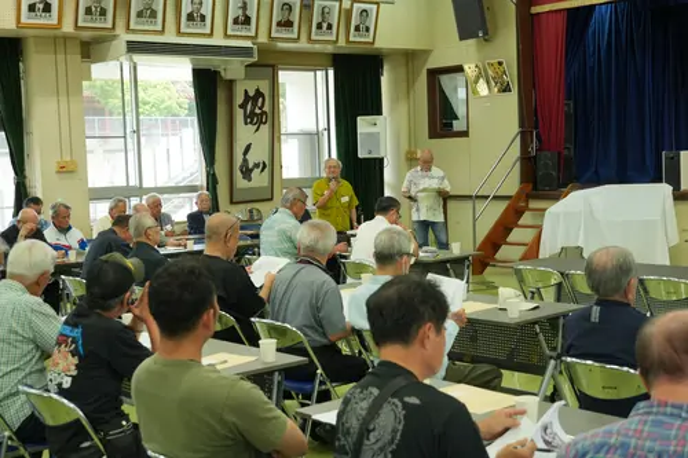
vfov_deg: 25.0
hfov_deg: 36.9
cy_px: 229
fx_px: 1032
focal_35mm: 54
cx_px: 344
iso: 800
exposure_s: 1/60
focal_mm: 36
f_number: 5.6
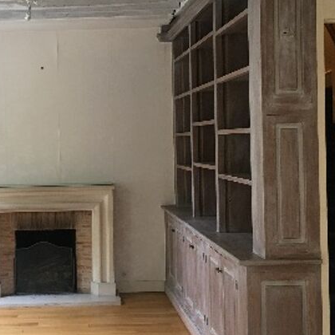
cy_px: 144
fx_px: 668
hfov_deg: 27.8
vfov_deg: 28.1
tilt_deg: +0.8
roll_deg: +0.9
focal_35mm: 61
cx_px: 85
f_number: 2.2
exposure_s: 1/33
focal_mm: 4.15
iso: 100
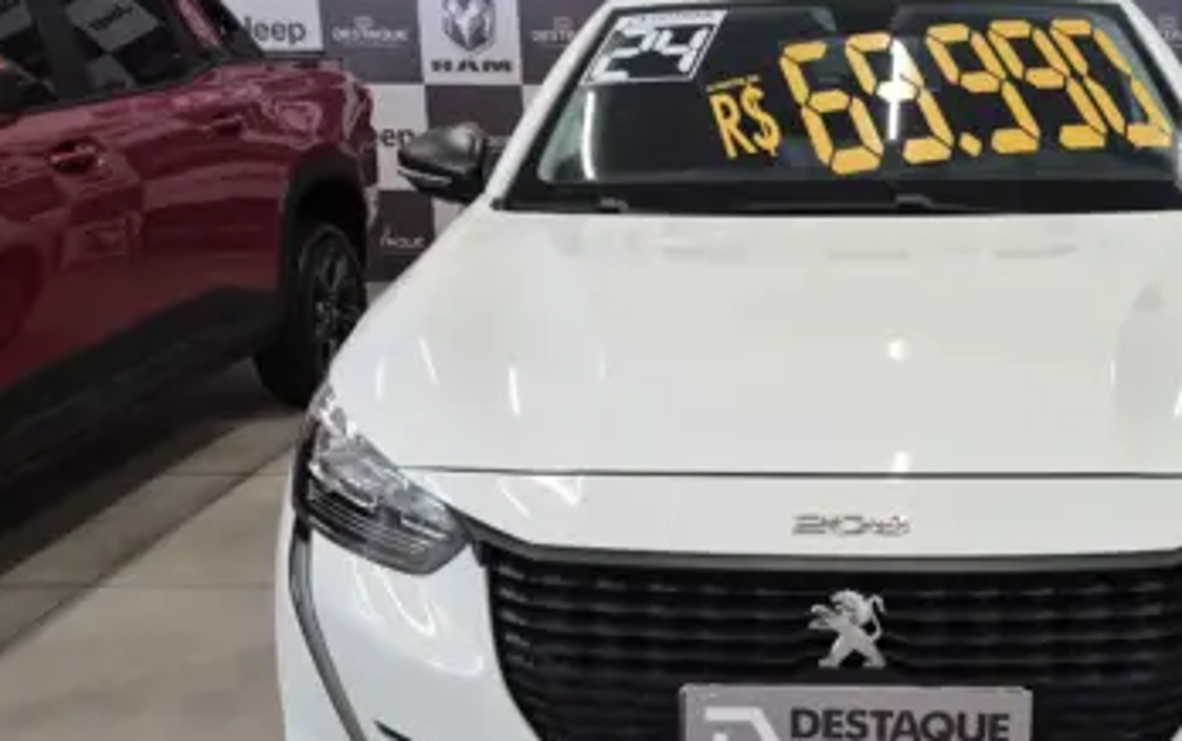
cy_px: 415
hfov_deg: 46.1
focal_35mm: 42
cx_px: 832
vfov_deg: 30.6
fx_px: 1354
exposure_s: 1/120
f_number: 1.8
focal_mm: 5.4
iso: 200
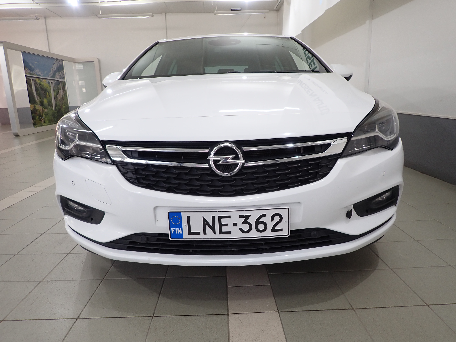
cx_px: 228
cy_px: 171
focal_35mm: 25
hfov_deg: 69.4
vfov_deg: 54.9
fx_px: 329
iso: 100
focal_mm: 4.5
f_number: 2
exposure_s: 1/80
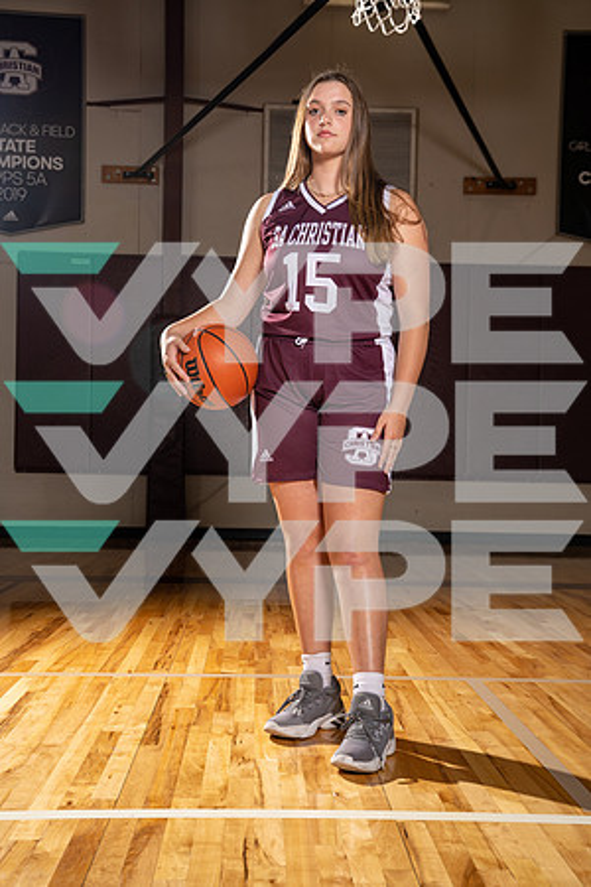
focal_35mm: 44
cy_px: 444
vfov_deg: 44.5
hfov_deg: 30.5
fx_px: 1083
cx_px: 296
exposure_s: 1/250
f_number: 5.6
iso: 160
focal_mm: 44
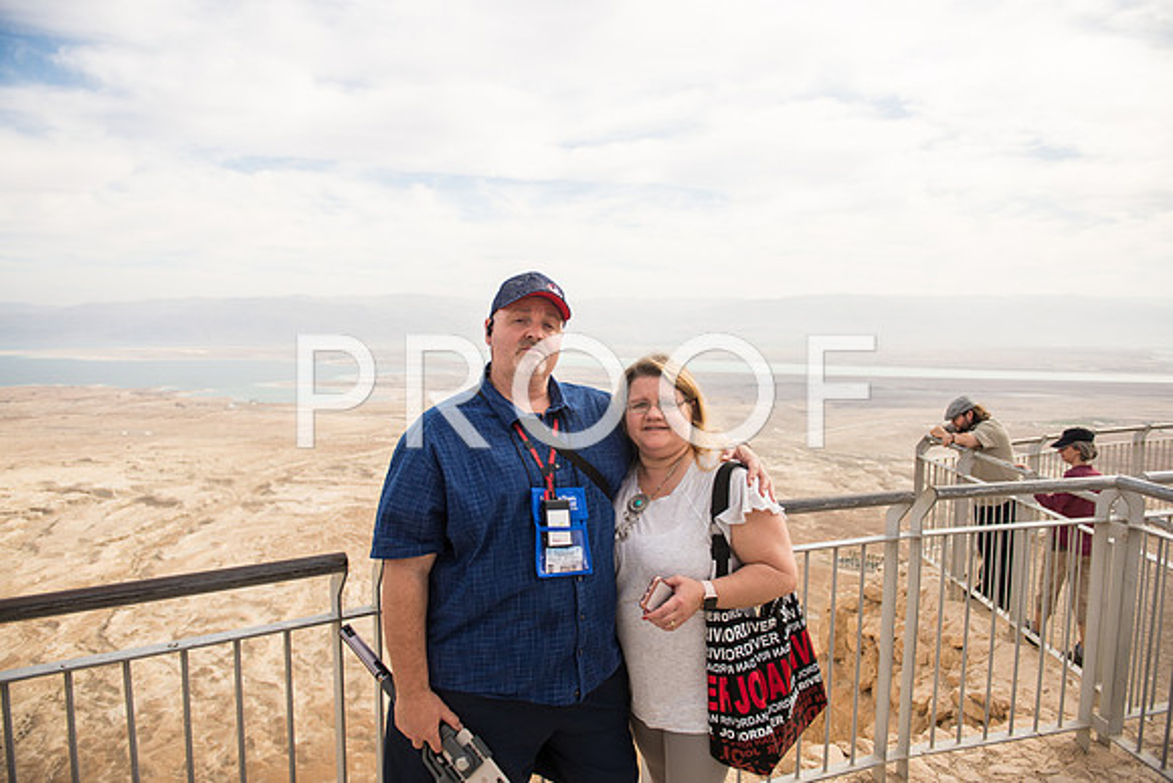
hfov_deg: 73.7
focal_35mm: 24
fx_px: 782
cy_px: 392
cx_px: 586
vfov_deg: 53.2
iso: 200
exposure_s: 1/2500
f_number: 2.8
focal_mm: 24
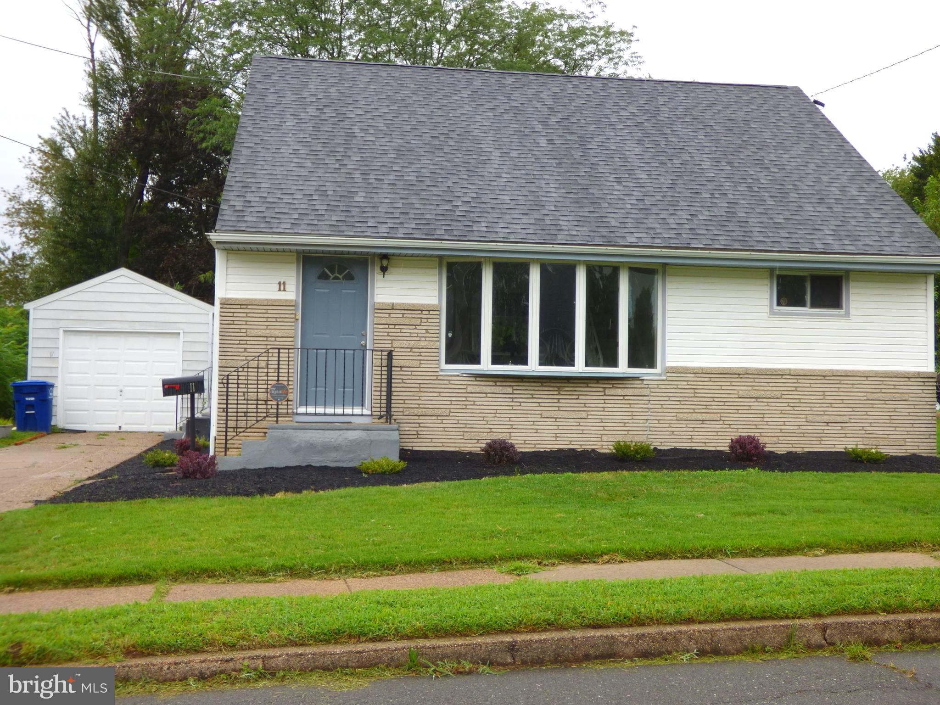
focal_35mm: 41
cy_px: 352
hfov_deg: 45.8
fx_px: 1113
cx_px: 470
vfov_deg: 35.1
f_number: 3.6
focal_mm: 7.37
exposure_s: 1/400
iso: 100
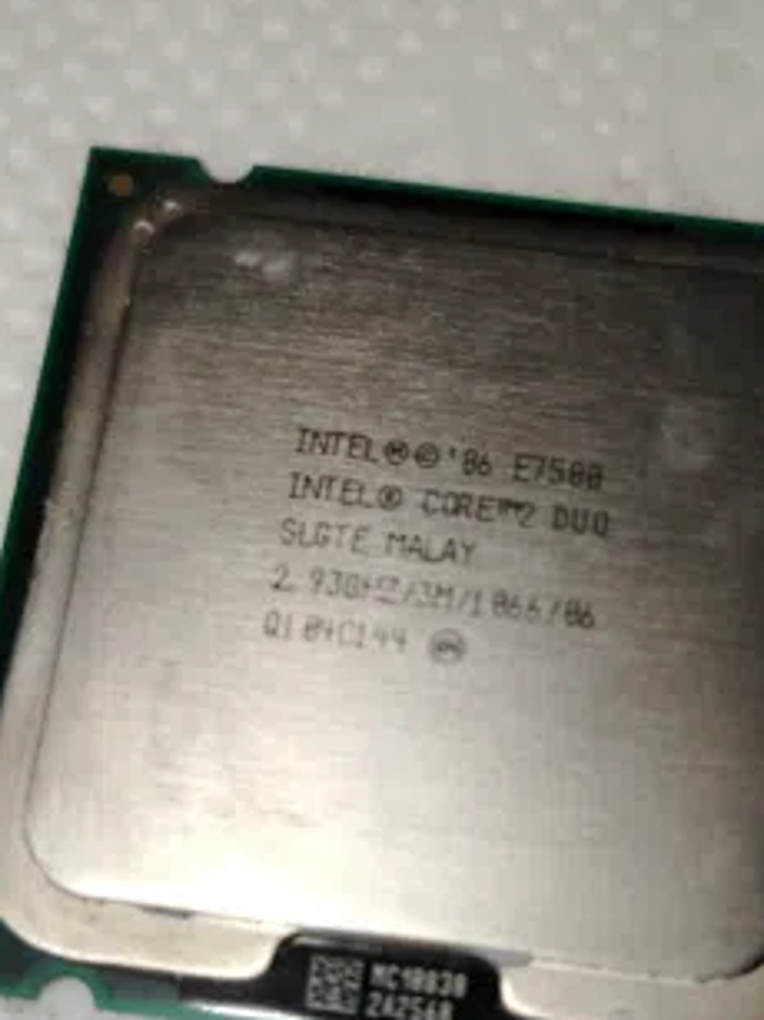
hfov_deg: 26.0
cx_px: 482
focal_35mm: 56
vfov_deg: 34.2
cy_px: 615
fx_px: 1649
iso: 75
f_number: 1.75
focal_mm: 5.25
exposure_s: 1/100
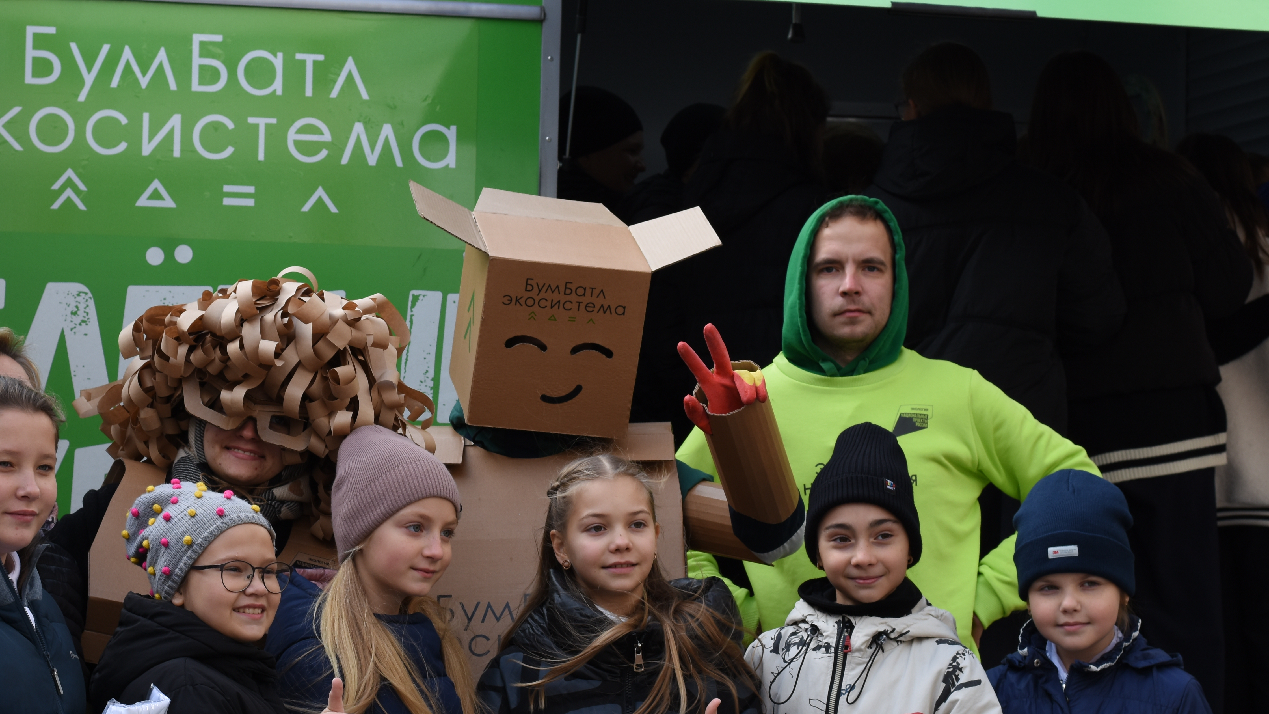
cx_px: 501
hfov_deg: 20.3
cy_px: 459
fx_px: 3533
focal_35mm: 105
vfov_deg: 11.5
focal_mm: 50
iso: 160
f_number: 7.1
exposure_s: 1/160
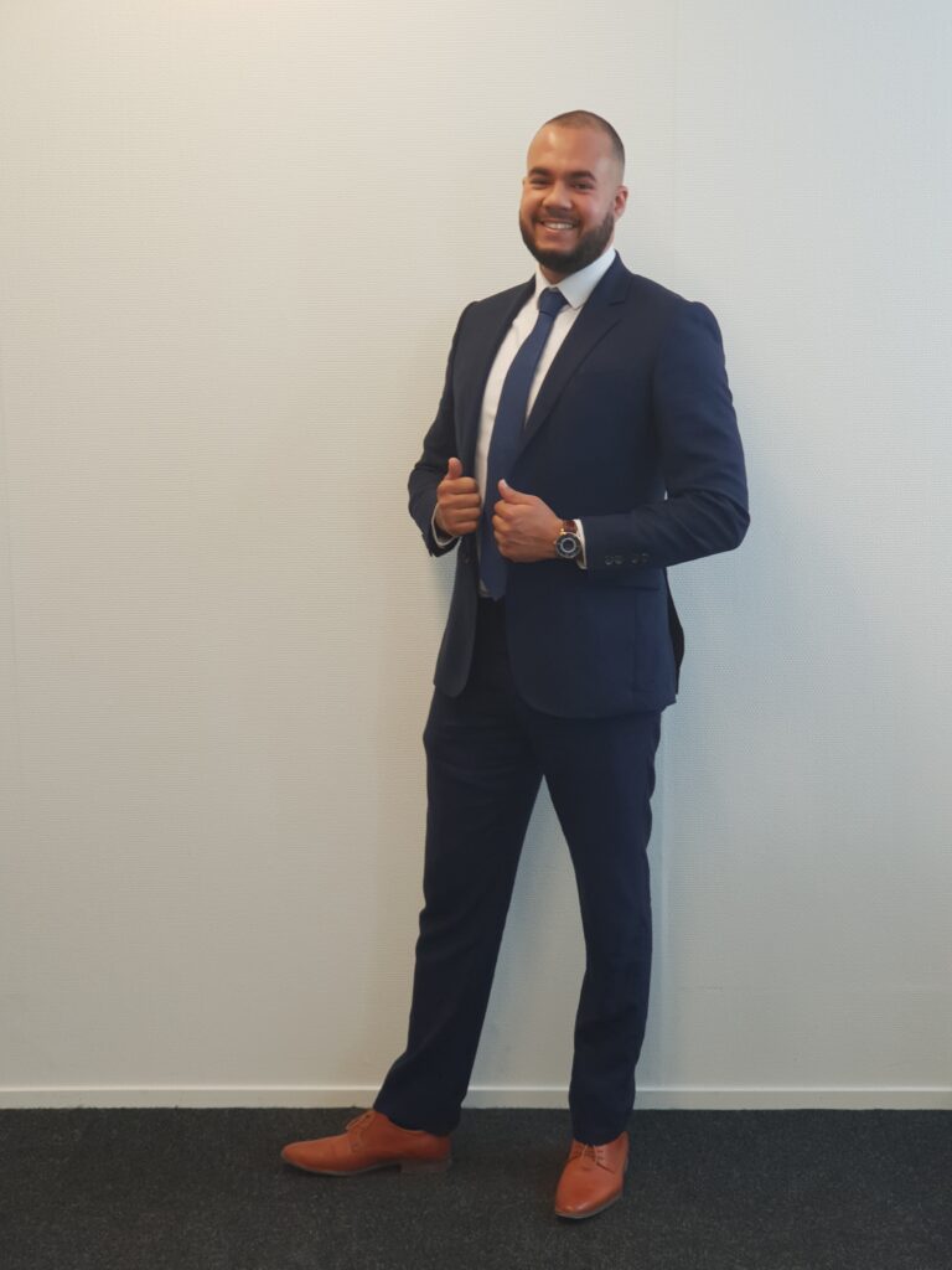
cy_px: 635
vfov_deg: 36.8
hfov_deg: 28.0
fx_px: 1907
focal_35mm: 52
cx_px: 476
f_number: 2.4
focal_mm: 6
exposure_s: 1/33
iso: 50
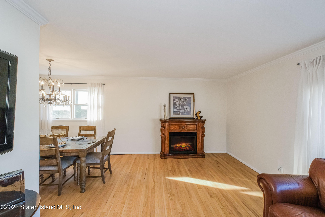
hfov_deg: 100.4
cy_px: 108
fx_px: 135
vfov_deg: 77.3
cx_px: 162
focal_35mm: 15
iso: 1600
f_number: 8
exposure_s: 1/60
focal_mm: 10
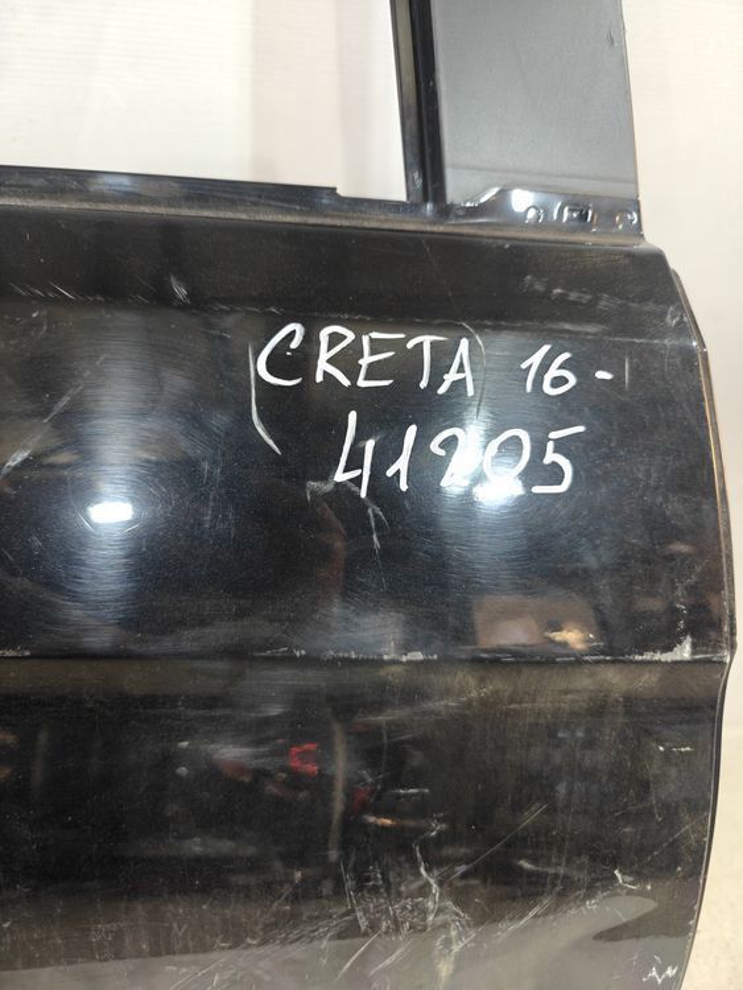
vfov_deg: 73.9
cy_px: 495
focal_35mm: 23
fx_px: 658
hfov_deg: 58.9
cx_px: 372
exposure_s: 1/100
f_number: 1.6
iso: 160
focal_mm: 6.06
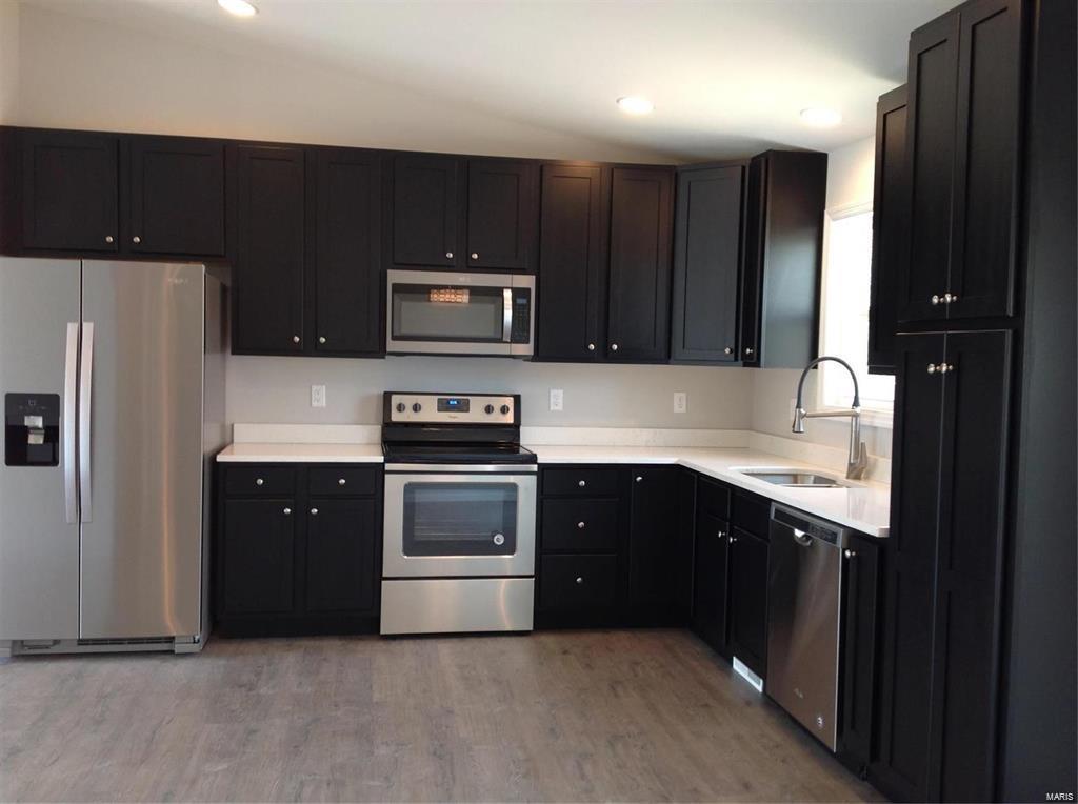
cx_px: 539
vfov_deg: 40.6
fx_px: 1088
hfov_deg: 52.7
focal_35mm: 35
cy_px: 402
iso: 64
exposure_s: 1/15
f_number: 2.4
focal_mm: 4.28
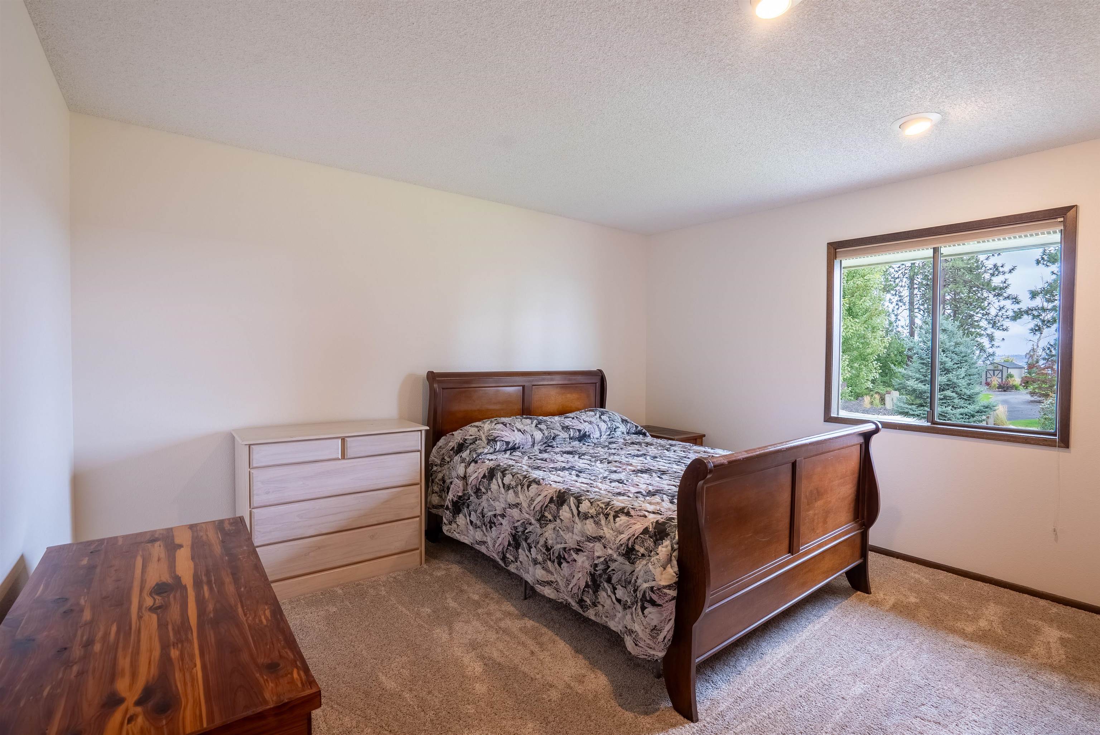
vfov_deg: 73.8
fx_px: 489
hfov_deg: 96.7
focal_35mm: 16
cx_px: 550
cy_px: 368
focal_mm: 16
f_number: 8
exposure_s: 1/160
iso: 400
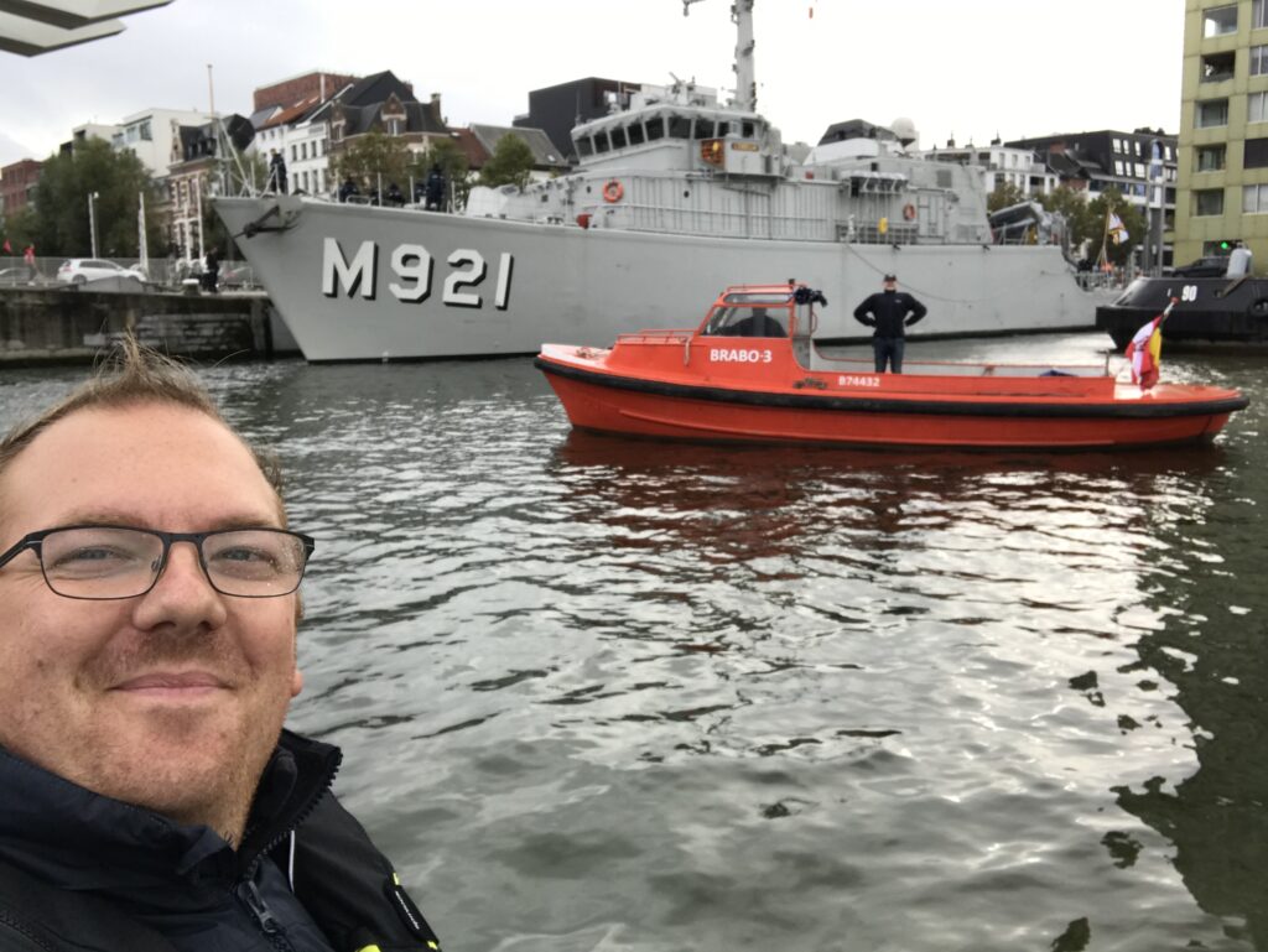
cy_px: 476
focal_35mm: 32
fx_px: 1173
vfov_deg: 44.2
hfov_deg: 56.8
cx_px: 634
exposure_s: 1/173
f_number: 2.2
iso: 25
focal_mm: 2.87
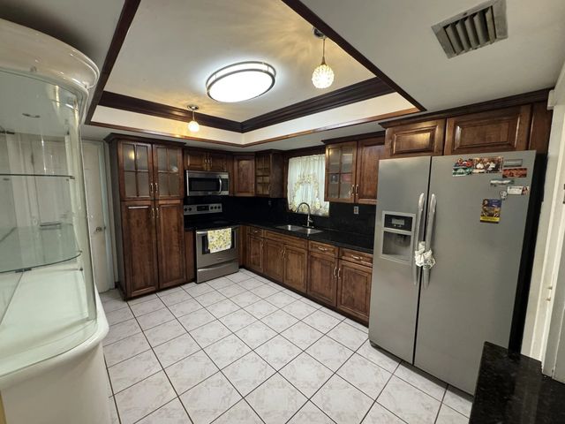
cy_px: 212
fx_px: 229
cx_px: 282
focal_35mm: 14
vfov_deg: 85.7
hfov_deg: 102.1
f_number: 2.2
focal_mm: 2.22
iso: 500
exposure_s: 1/60
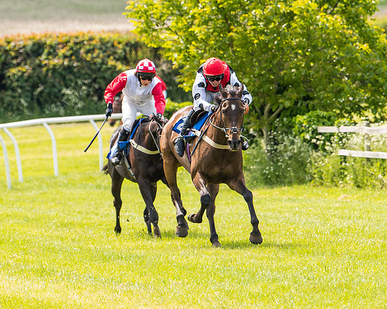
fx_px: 4978
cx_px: 234
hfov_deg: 4.5
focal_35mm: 435
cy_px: 158
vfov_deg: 3.6
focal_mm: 170
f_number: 4
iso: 400
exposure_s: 1/1250
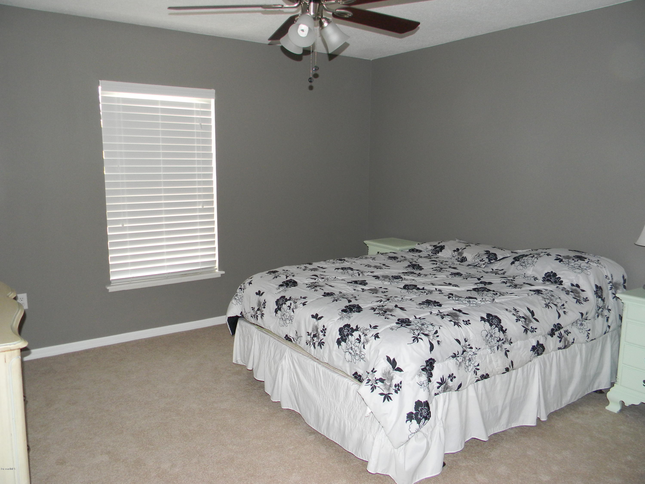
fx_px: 522
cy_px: 242
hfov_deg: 63.4
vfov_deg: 49.7
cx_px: 322
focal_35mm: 28
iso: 200
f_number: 3.5
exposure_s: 1/26
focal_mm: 5
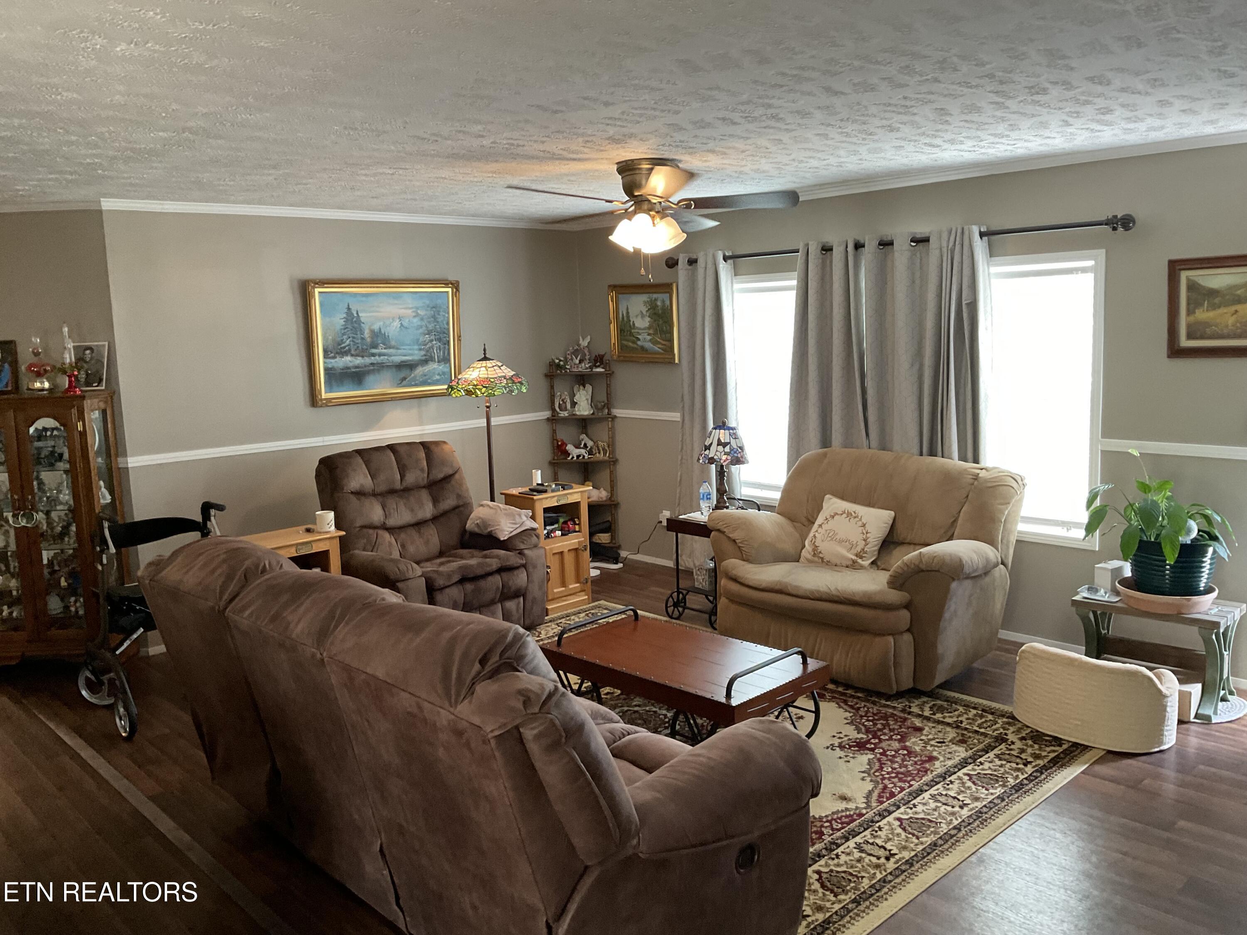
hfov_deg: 61.7
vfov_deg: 48.2
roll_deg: +2.2
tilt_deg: -6.3
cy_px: 468
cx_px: 624
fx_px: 1045
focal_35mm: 29
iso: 160
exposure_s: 1/60
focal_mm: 3
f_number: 1.8
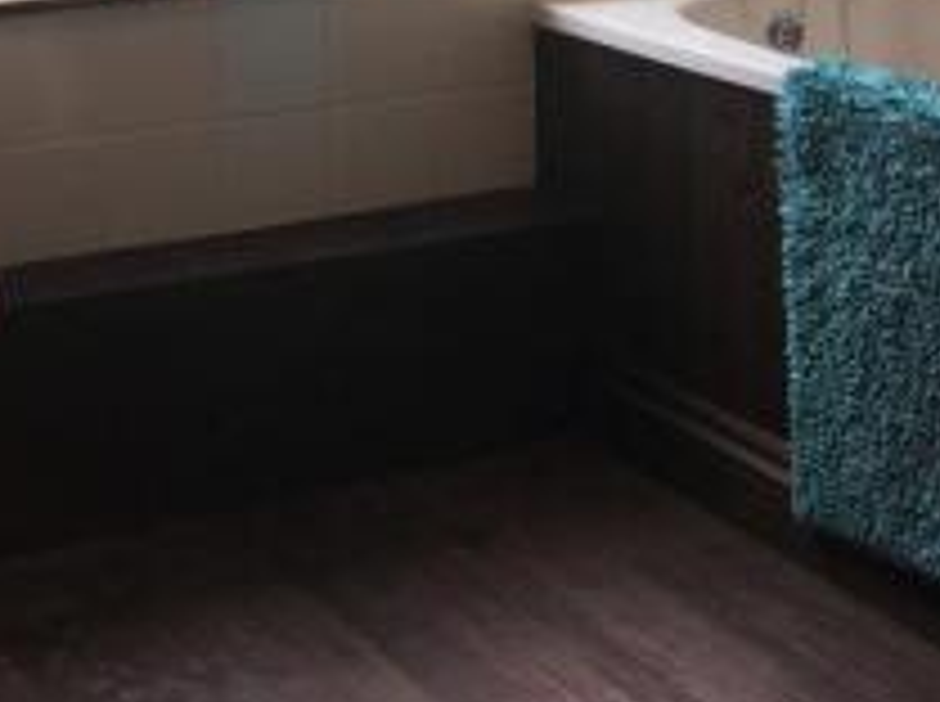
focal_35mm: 81
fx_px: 2196
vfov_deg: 17.3
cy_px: -160
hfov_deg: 24.1
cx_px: 331
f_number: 2.2
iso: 32
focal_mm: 4.15
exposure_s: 1/119
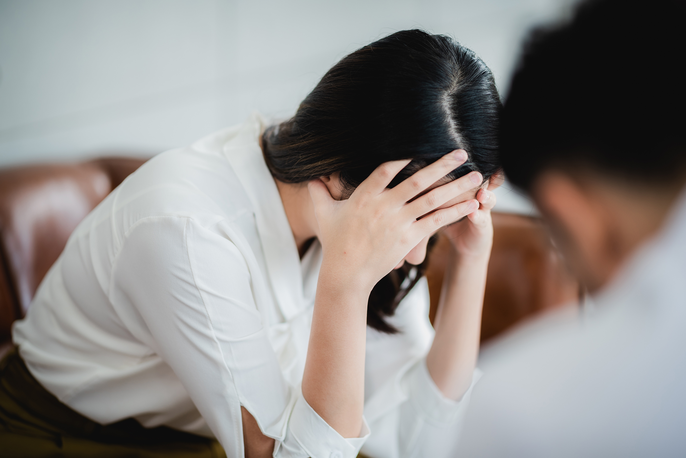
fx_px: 2001
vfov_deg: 13.1
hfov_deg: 19.4
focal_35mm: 105
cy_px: 229
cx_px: 343
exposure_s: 1/250
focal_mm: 105
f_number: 1.4
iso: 64
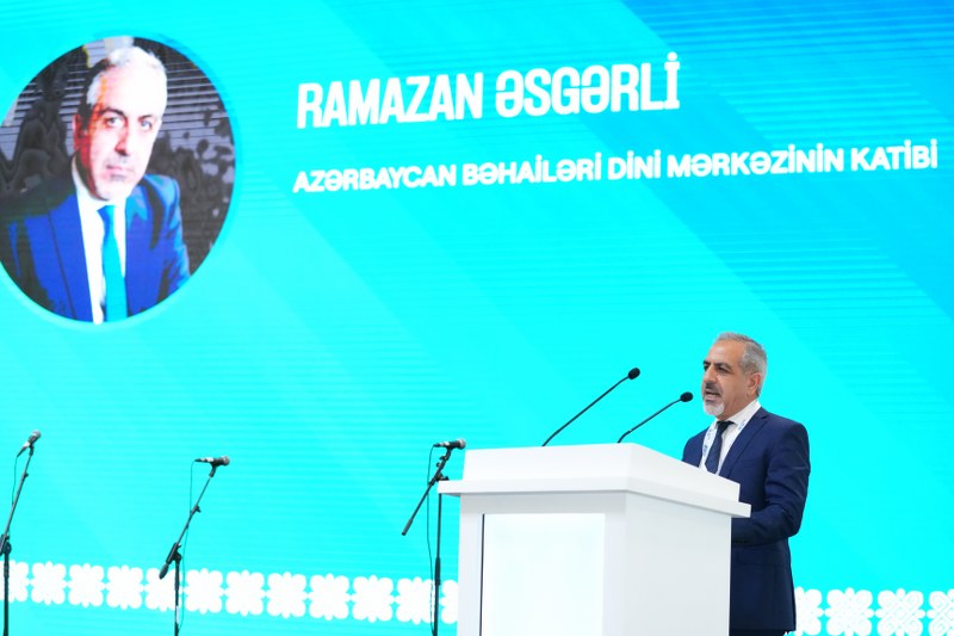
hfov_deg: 28.8
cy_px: 318
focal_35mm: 70
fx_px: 1854
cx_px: 477
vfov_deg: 19.4
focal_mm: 70
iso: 4000
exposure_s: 1/200
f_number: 3.5
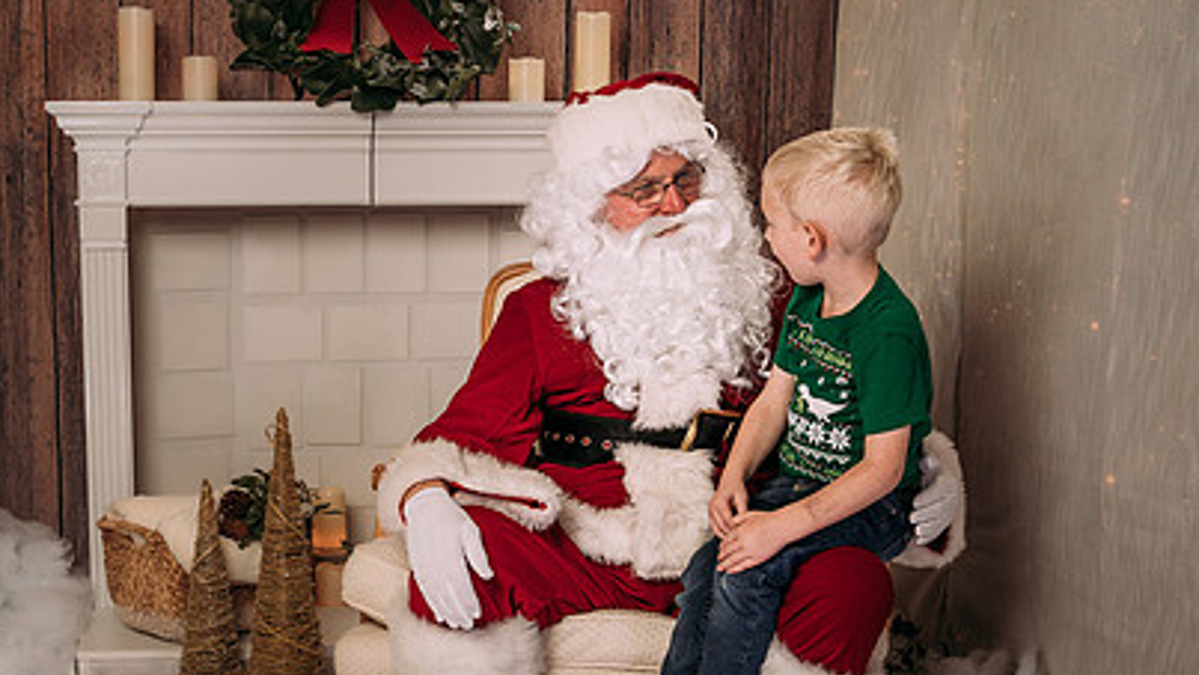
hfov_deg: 36.8
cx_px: 385
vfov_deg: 21.4
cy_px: 449
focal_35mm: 56
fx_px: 1781
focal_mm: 35
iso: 100
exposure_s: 1/100
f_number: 6.3
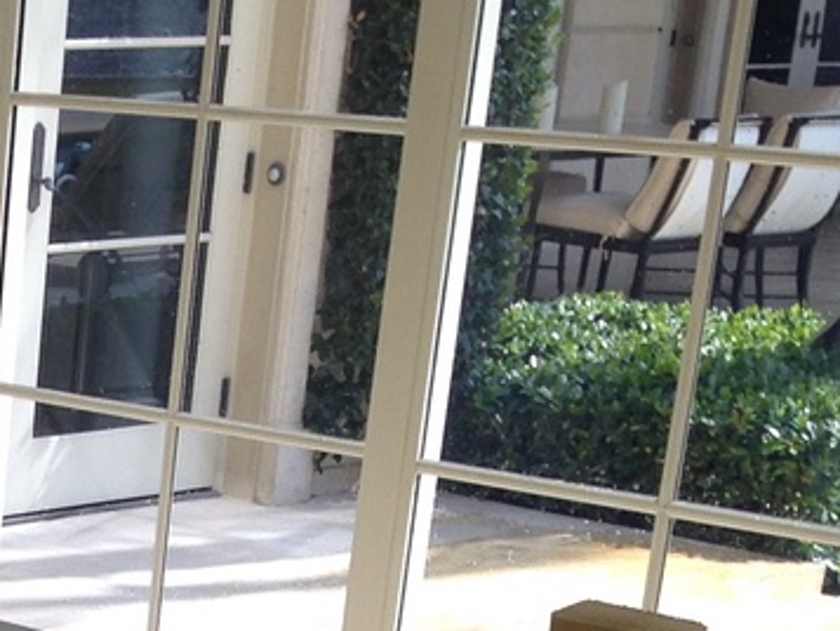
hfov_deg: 13.9
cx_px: -445
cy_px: 1227
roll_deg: -1.1
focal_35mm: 133
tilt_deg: -21.8
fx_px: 3228
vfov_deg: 10.3
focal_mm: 4.12
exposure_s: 1/303
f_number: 2.4
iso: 50
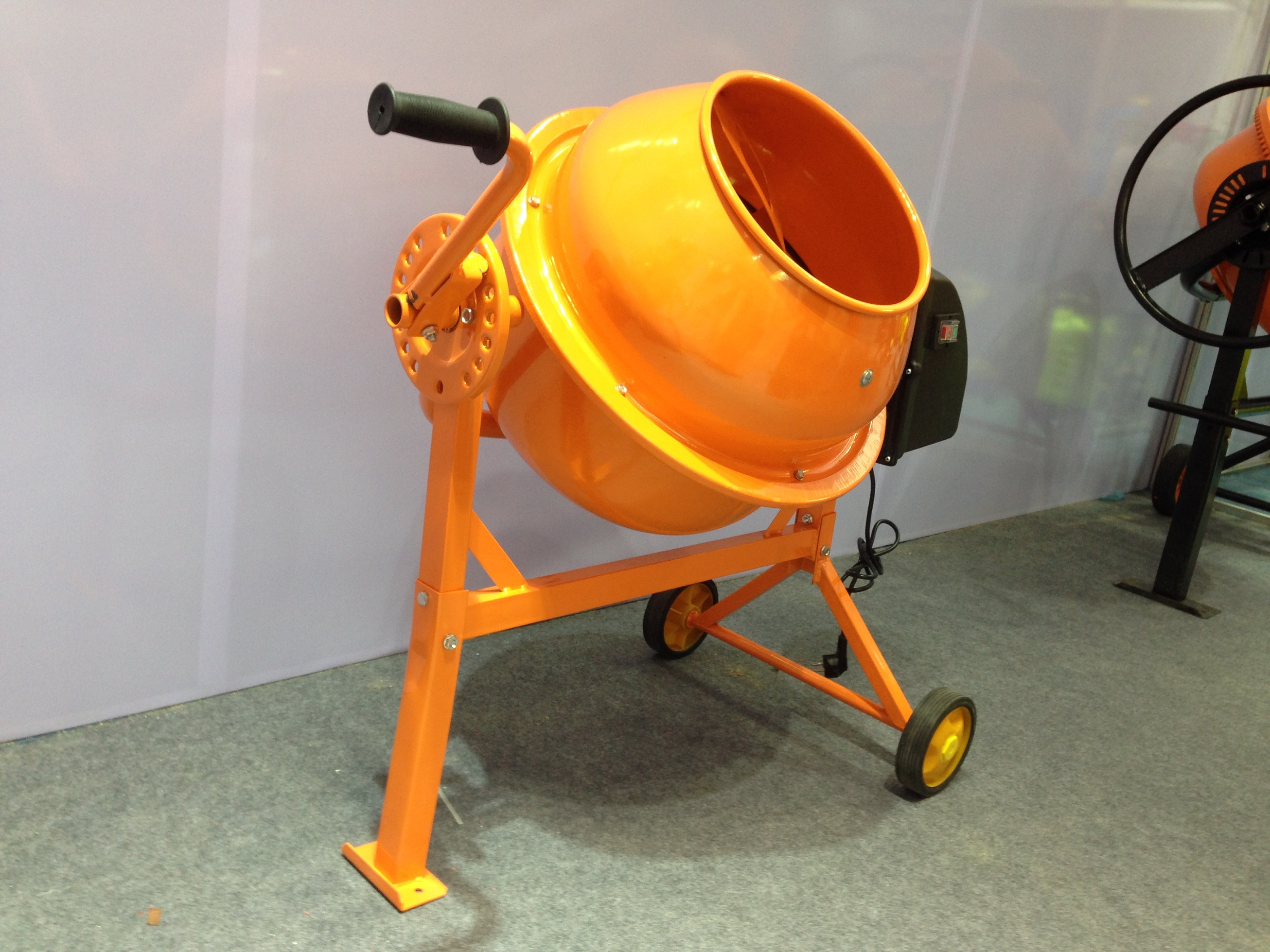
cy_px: 476
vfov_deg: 42.9
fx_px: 1211
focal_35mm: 33
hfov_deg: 55.4
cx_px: 635
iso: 100
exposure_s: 1/20
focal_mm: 4.12
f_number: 2.4
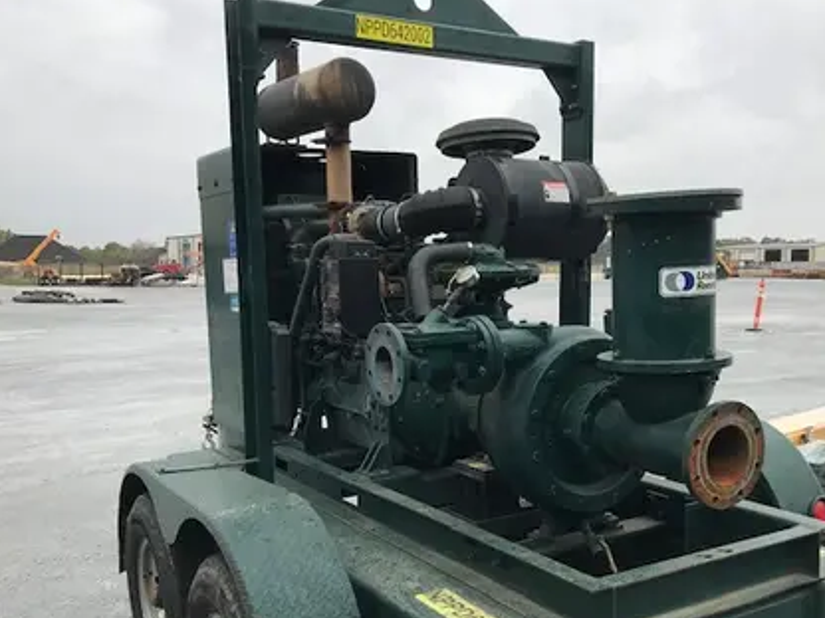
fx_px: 882
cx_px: 490
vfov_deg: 38.4
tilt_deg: -5.9
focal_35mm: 37
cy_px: 389
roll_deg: +0.9
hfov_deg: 49.9
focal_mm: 3.99
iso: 20
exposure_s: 1/347
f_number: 1.8
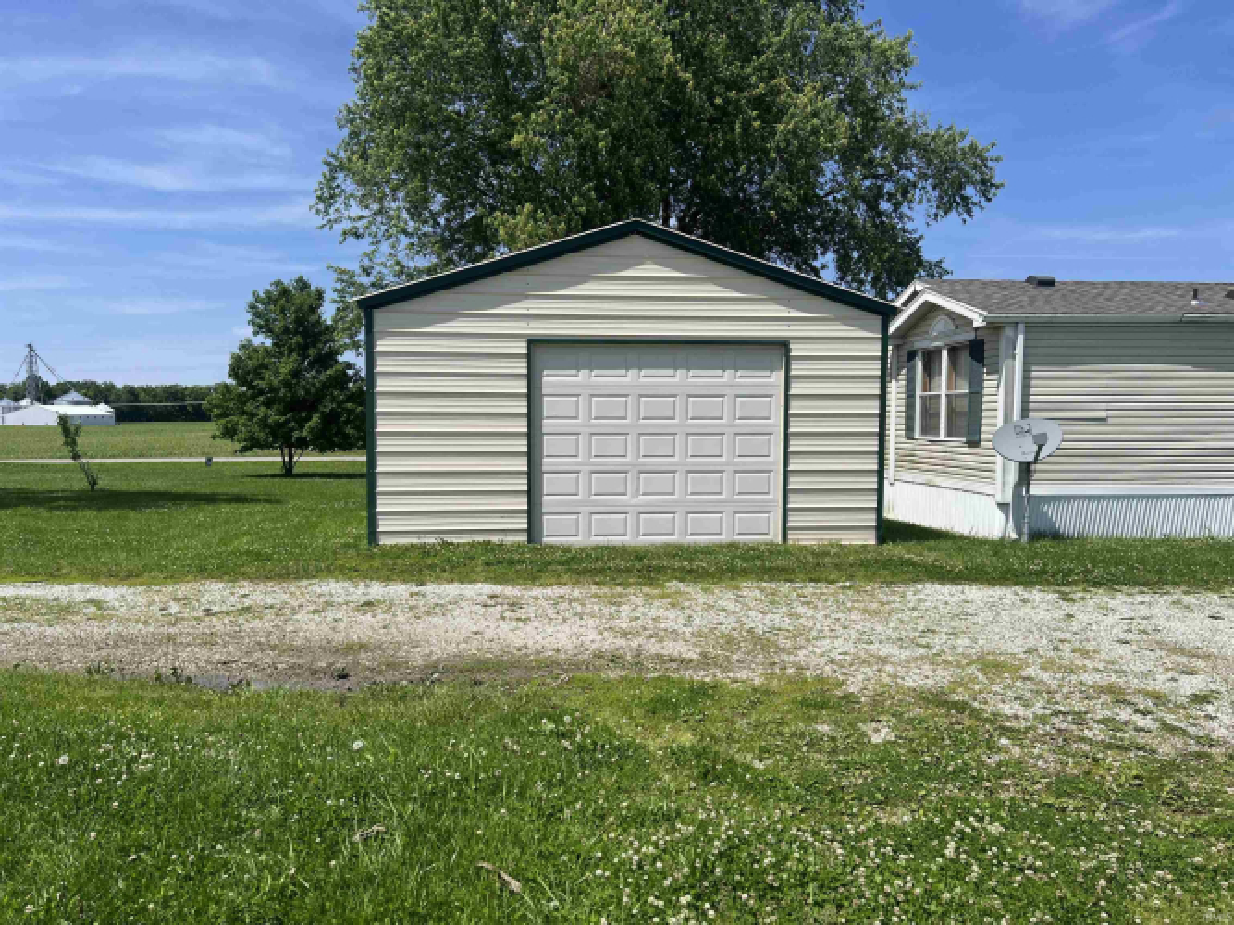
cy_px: 462
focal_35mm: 26
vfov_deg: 53.0
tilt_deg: -2.1
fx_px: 927
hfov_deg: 67.3
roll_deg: +1.6
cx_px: 617
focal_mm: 5.7
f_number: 1.5
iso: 50
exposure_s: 1/5882
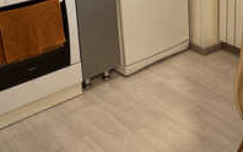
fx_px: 417
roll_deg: +0.5
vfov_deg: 19.7
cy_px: -21
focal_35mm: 63
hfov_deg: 31.5
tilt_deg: -16.4
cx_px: 198
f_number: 2.2
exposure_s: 1/73
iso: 320
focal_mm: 2.22
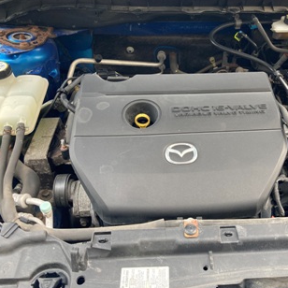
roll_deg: -3.4
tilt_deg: -41.1
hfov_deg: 45.4
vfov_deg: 46.0
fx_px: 339
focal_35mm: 36
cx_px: 191
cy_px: 136
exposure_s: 1/120
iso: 40
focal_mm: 3.99
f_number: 1.8
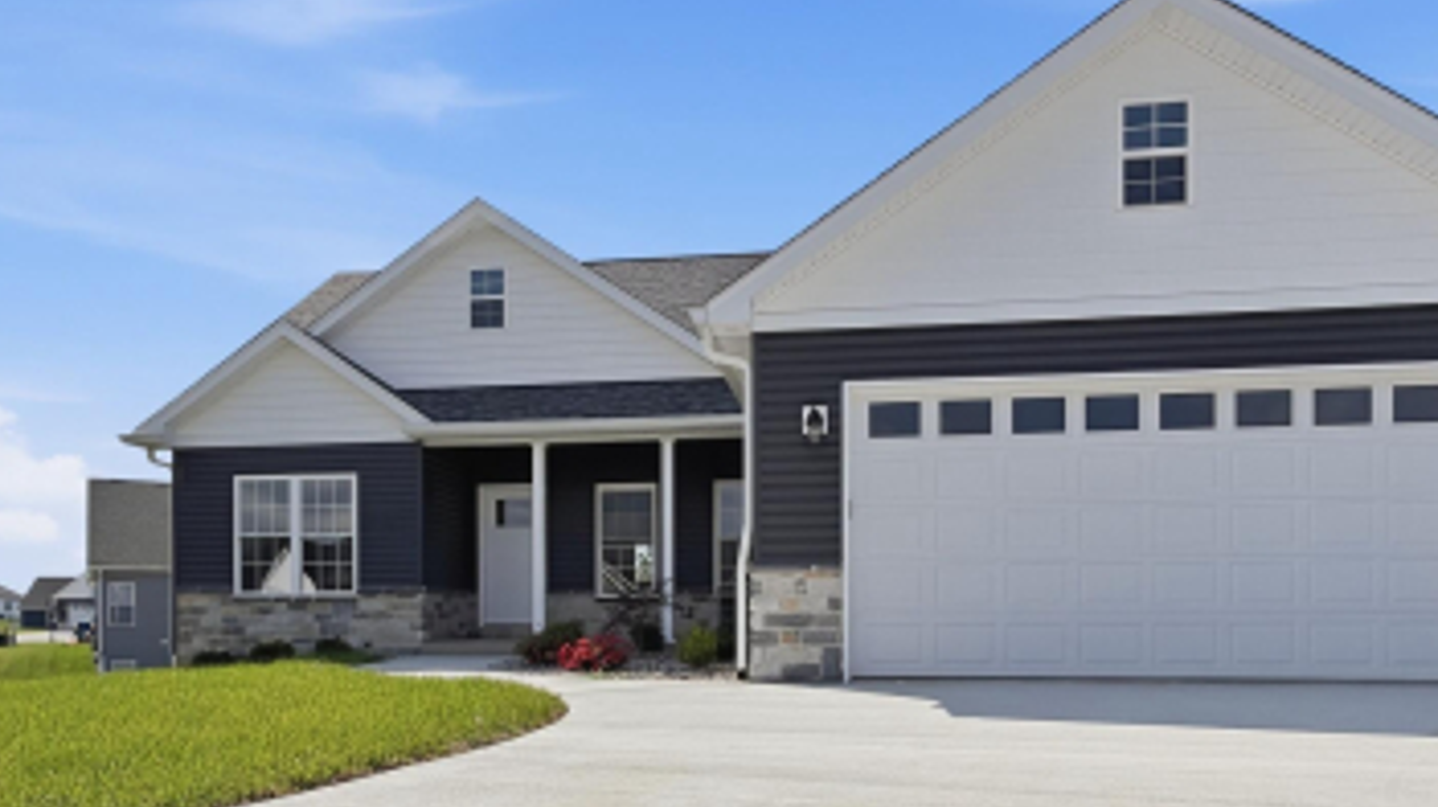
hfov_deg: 66.1
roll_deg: +0.0
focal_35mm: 29
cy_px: 639
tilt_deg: -0.9
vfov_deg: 38.7
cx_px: 699
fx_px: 1105
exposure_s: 1/1961
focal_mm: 2.2
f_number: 2.2
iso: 20
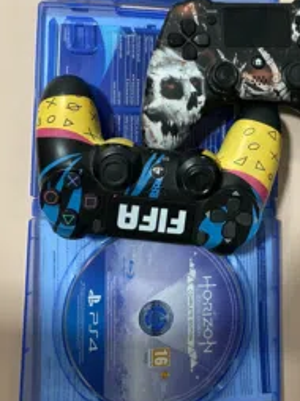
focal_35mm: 41
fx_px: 475
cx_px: 199
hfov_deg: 34.8
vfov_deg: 45.1
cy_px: 133
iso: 400
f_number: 1.8
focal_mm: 4.25
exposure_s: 1/33
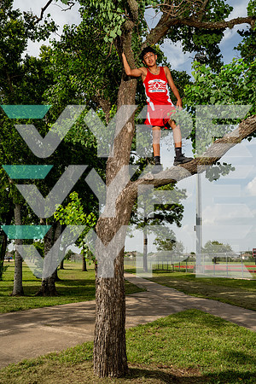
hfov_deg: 42.3
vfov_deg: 60.3
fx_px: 331
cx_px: 128
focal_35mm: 31
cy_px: 192
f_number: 8
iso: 200
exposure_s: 1/800
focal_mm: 31
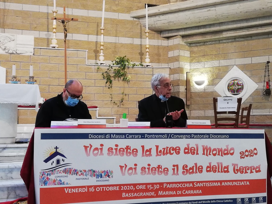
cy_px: 102
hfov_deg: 42.1
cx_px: 136
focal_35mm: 45
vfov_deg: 32.2
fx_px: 354
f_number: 2.2
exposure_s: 1/33.3
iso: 400
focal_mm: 3.81
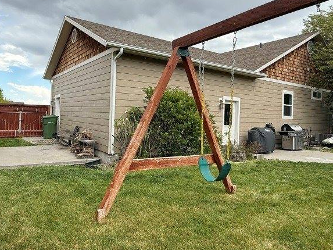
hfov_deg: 68.6
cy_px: 112
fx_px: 241
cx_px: 132
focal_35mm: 25
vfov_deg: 54.8
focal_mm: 2.22
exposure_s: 1/638
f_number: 2.2
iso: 50
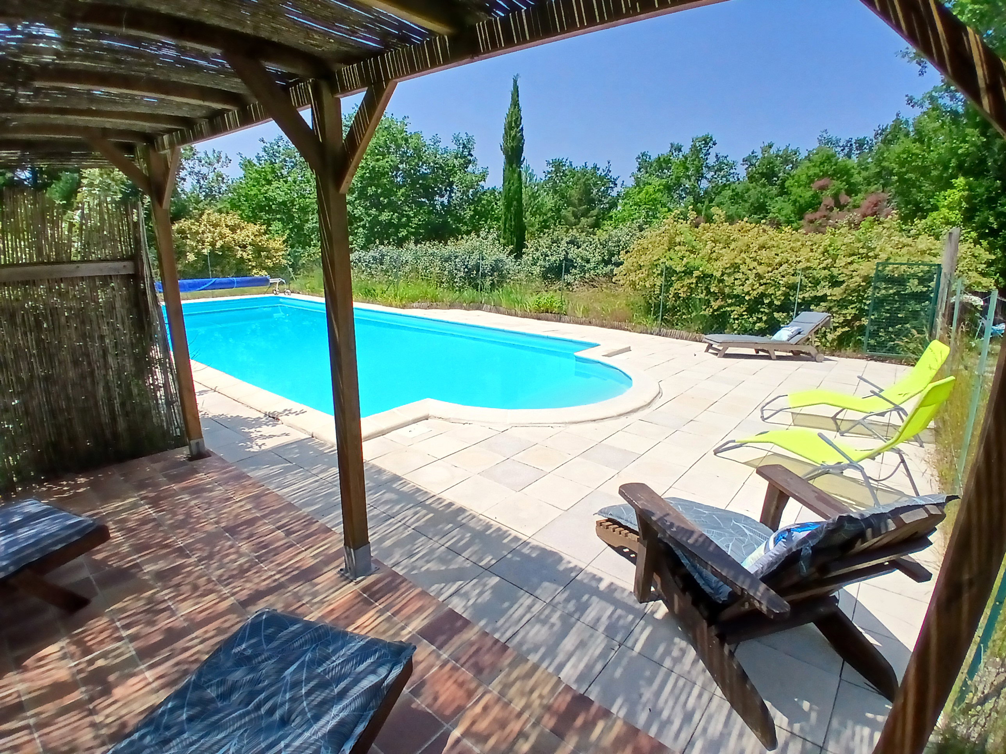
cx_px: 503
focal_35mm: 17
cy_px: 377
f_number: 2.2
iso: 50
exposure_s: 1/2137
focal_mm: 1.4
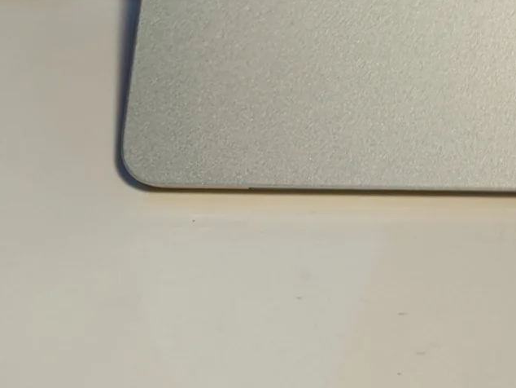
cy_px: -511
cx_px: 713
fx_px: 1446
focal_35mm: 97
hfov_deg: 18.5
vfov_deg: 12.4
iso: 60
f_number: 1.85
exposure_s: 1/98.6
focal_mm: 6.81
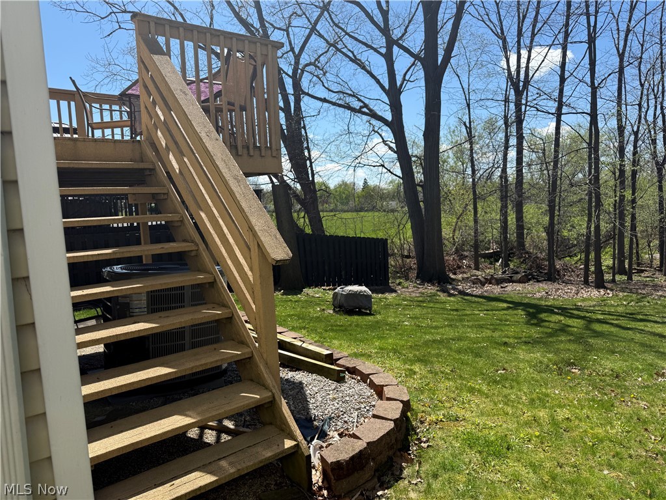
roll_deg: +2.0
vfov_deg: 56.8
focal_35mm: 24
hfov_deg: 71.6
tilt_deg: -7.0
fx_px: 462
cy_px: 250
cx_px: 333
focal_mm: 6.76
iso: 80
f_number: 1.78
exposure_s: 1/3759
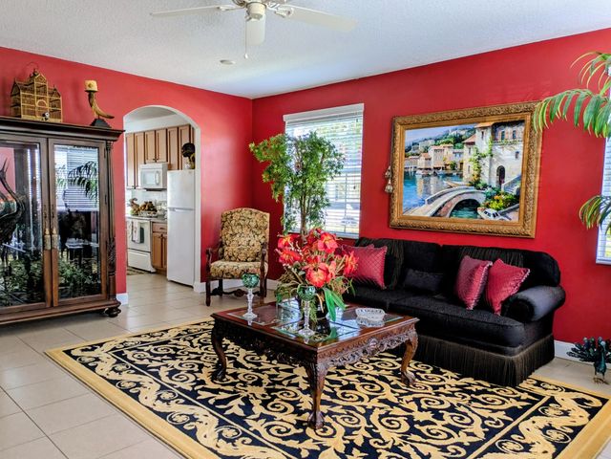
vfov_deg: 54.9
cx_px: 306
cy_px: 230
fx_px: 441
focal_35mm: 25
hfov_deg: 69.4
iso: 51
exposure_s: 1/134
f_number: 1.89
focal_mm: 5.43
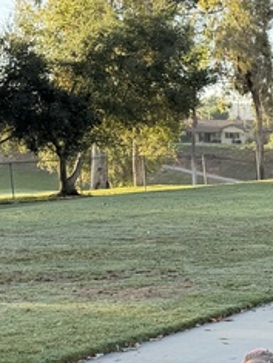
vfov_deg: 18.7
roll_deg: -0.7
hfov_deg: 12.9
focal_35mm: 104
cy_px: 297
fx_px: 1094
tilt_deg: -9.3
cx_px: 498
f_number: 1.78
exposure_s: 1/1005
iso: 100
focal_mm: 6.76
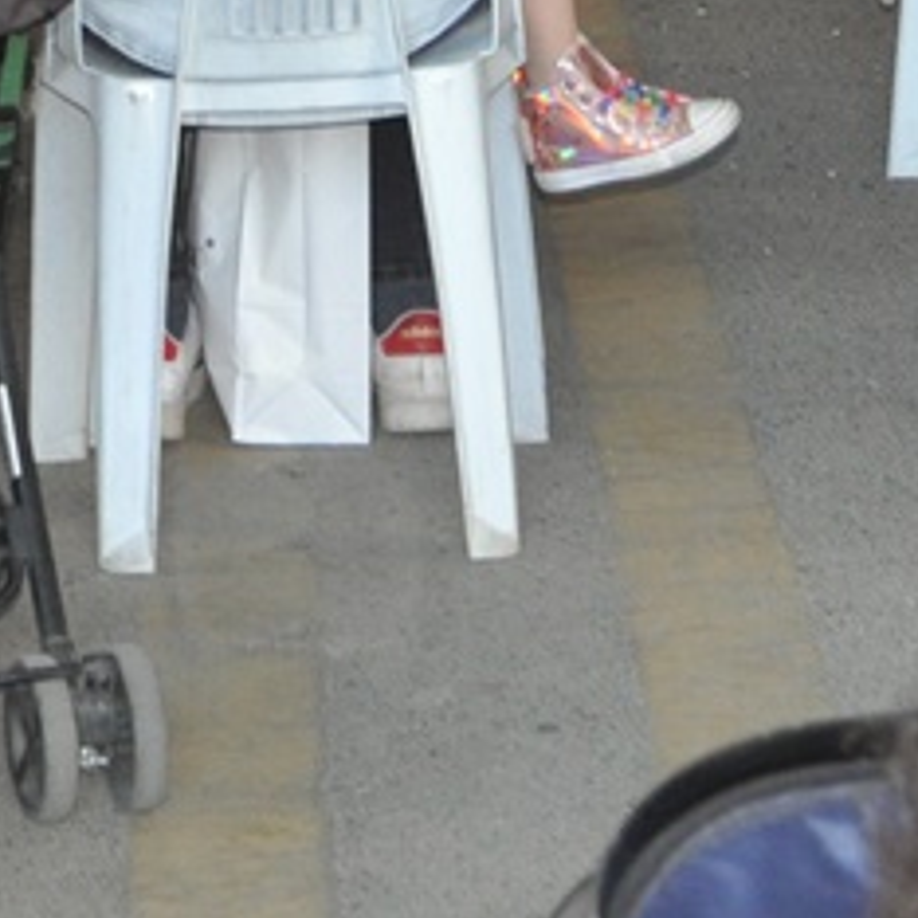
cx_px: -122
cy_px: -836
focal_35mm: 230
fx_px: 6915
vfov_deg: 7.3
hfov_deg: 7.5
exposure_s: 1/60
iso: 800
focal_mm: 31
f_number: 4.2
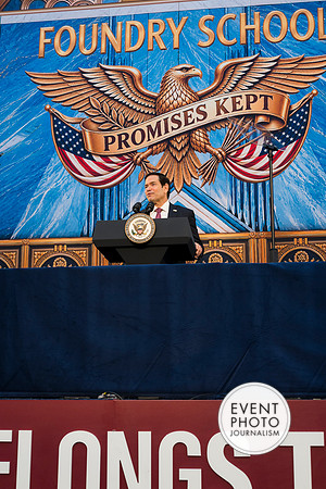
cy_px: 244
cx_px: 163
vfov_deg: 38.2
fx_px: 706
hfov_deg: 26.0
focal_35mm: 52
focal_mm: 35
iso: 220
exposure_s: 1/200
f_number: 2.8
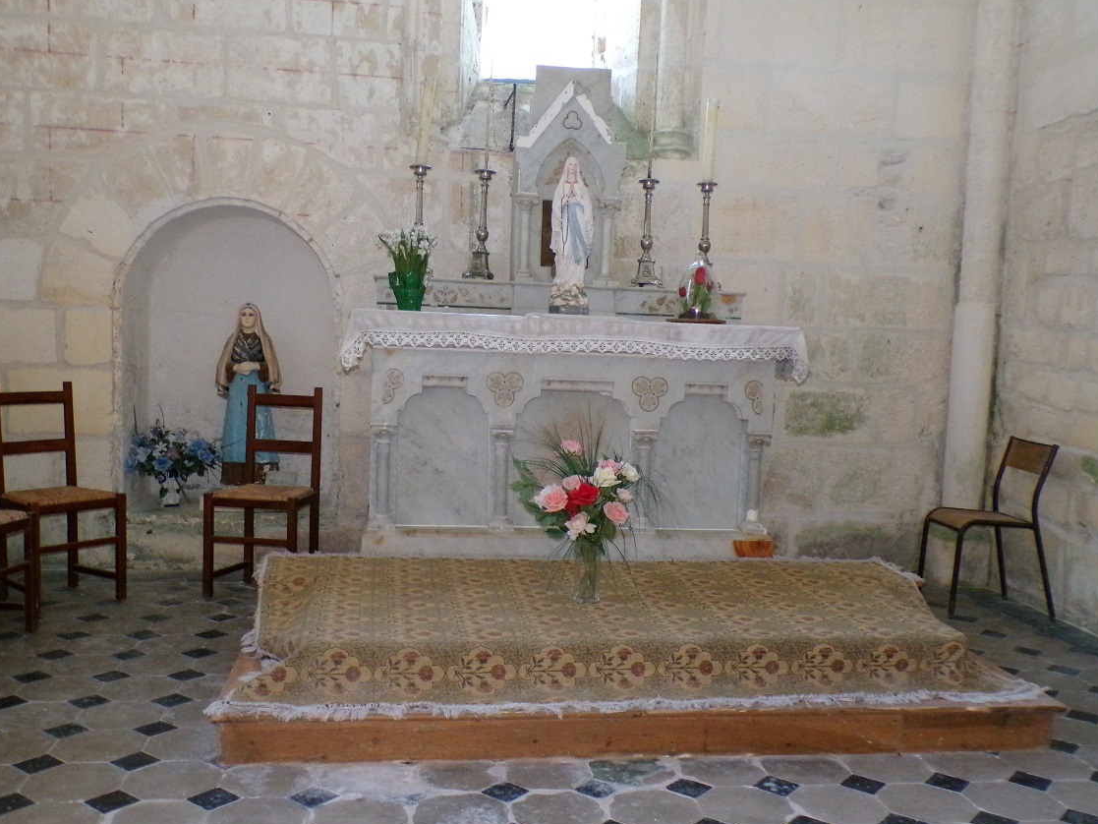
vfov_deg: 43.0
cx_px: 560
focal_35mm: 33
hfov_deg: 55.3
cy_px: 413
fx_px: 1047
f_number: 3.2
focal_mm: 5.8
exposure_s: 1/34
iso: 800
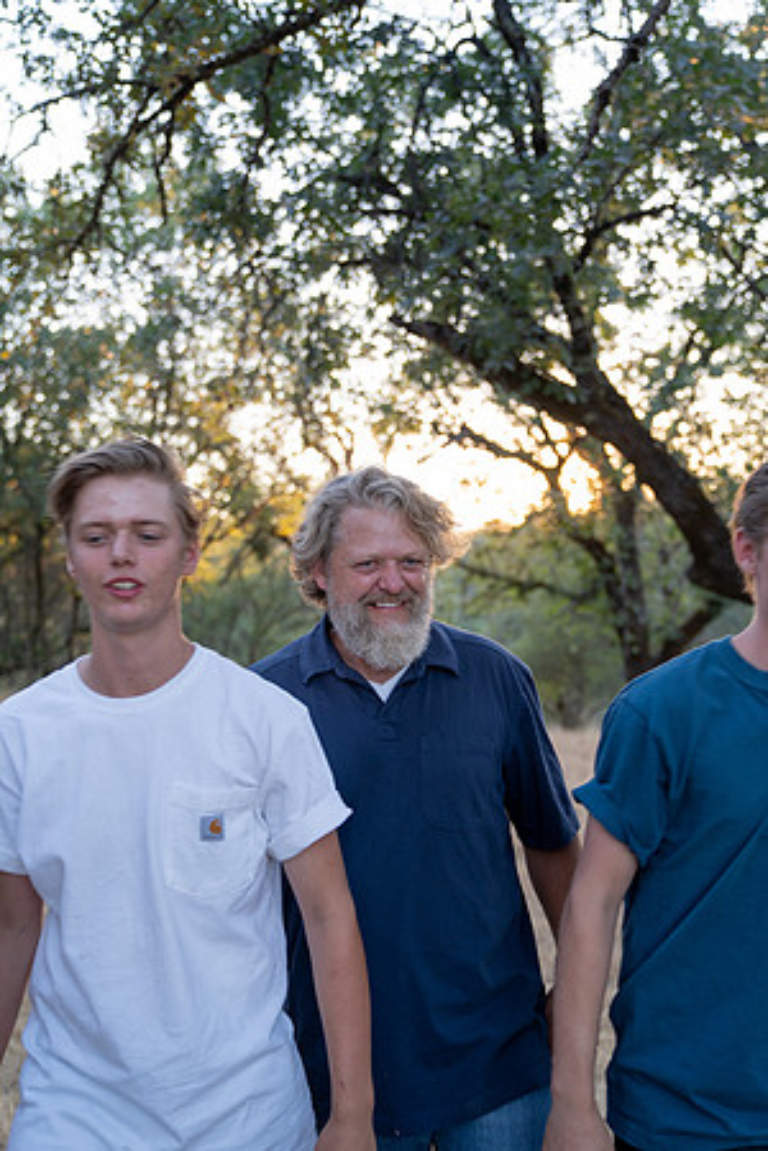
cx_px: 384
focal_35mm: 38
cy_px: 576
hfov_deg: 35.1
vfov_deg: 50.7
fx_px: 1216
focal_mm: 38
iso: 250
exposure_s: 1/100
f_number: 2.8
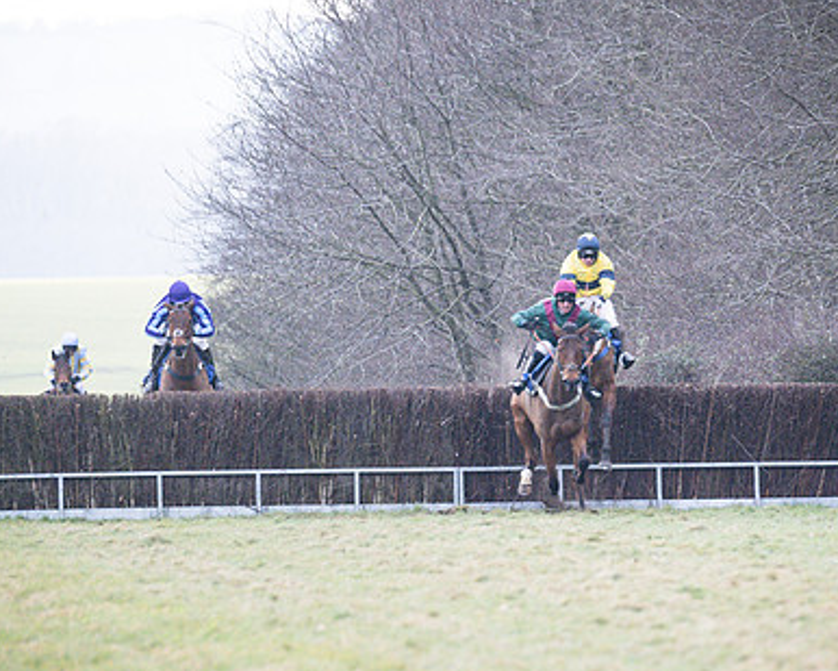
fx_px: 15703
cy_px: 567
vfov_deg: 2.4
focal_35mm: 633
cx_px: 839
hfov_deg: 3.1
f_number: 2.8
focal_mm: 185
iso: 400
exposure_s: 1/1600
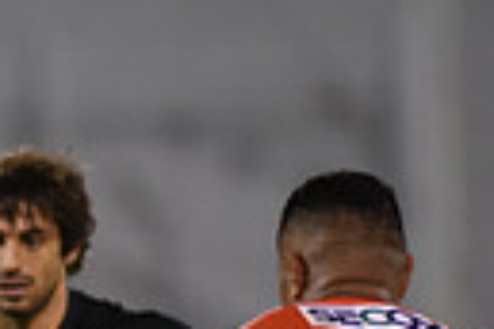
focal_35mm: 1351
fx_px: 18537
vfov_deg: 1.0
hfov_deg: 1.5
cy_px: 694
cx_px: -383
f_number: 2.8
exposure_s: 1/800
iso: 2000
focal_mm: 300
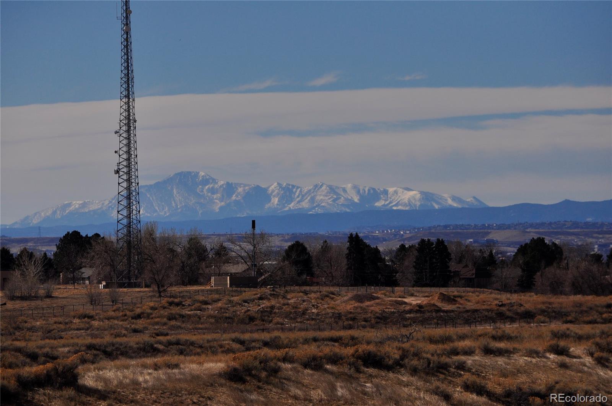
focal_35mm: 315
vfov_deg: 4.4
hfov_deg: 6.6
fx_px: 5347
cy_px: 203
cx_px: 306
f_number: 8
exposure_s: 1/4000
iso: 200
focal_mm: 210
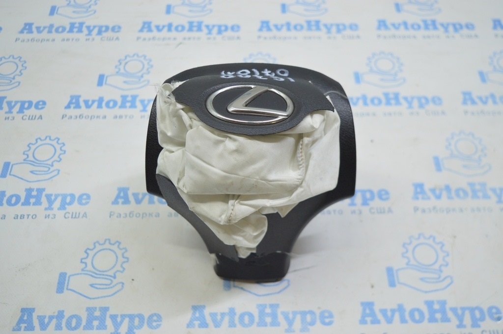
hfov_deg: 49.6
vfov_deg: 34.2
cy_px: 167
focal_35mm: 39
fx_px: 544
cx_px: 252
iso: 400
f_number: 4
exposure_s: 1/60
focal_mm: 26
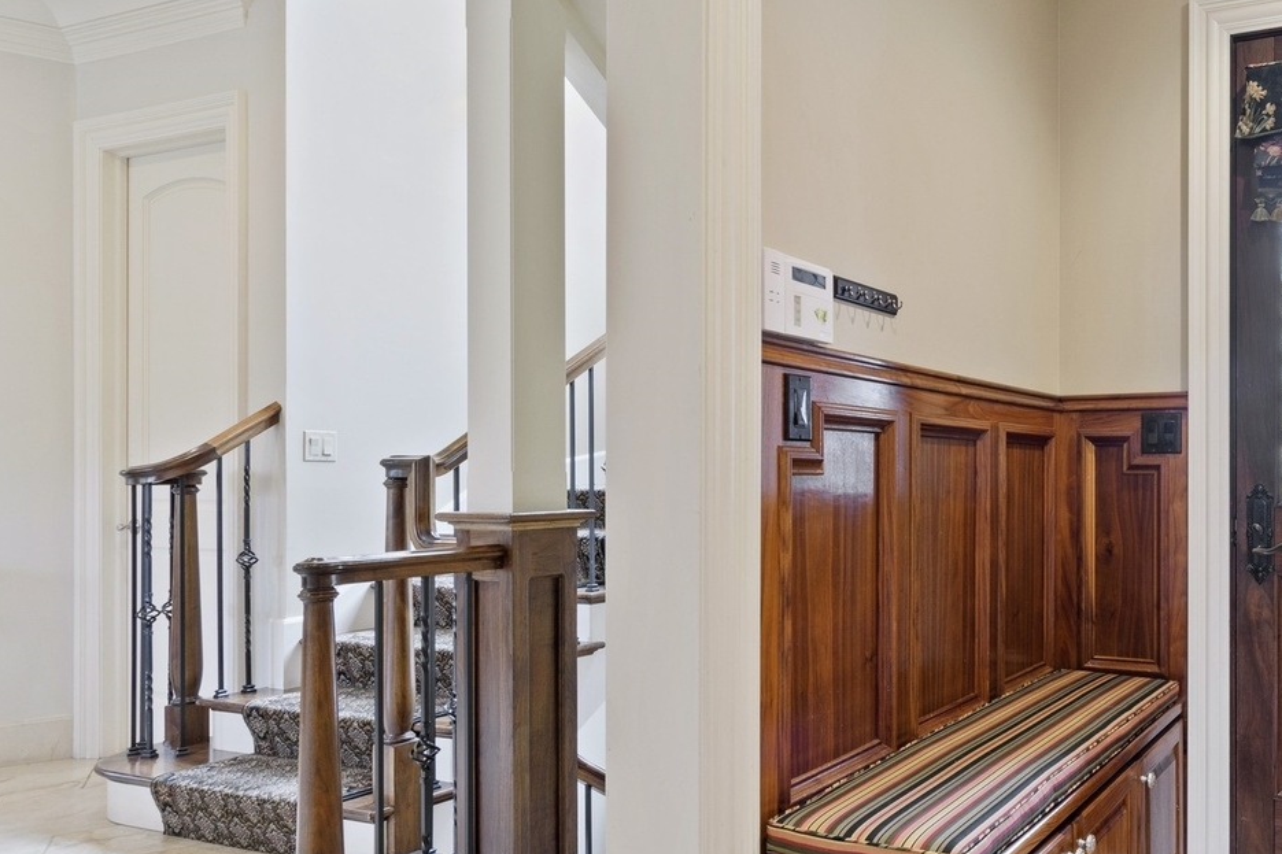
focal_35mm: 26
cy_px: 466
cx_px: 1106
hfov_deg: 60.8
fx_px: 926
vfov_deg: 49.5
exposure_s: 1/2
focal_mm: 10
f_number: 8
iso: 200
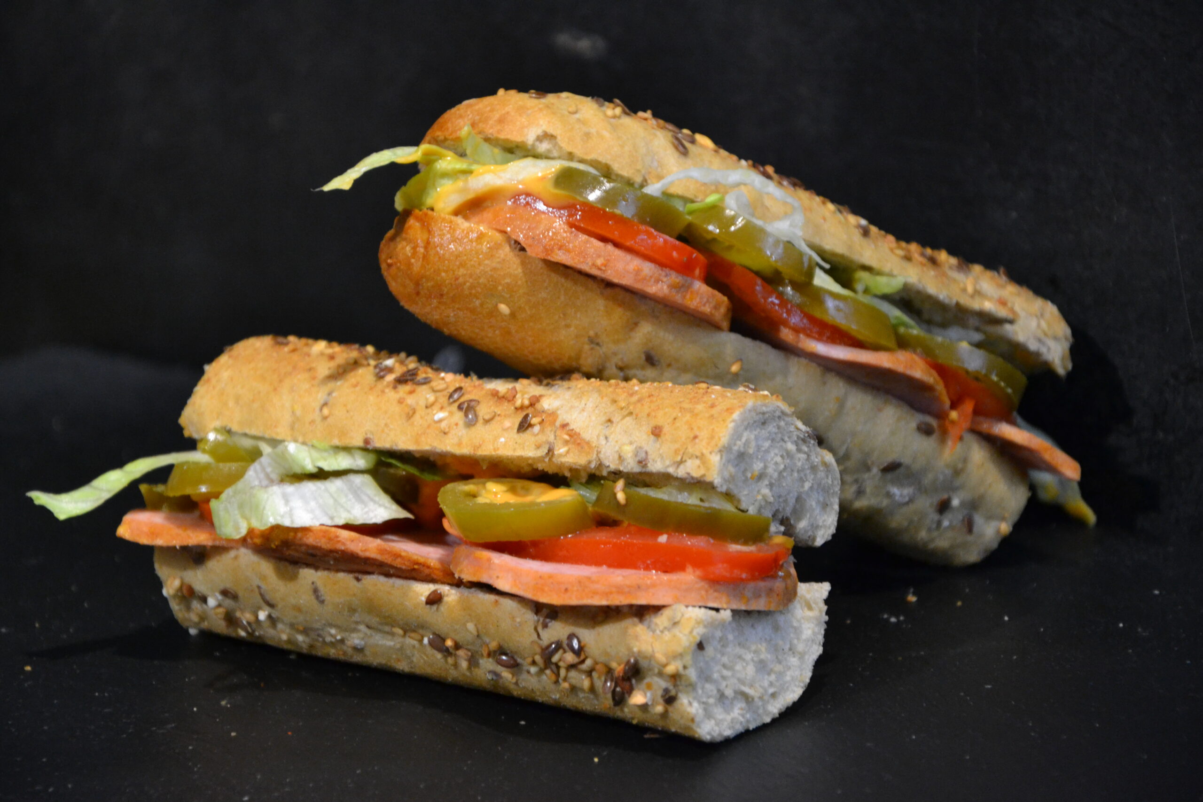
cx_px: 602
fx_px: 4912
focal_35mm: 147
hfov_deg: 14.0
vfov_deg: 9.3
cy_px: 401
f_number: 5.6
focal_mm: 98
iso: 1800
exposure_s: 1/60
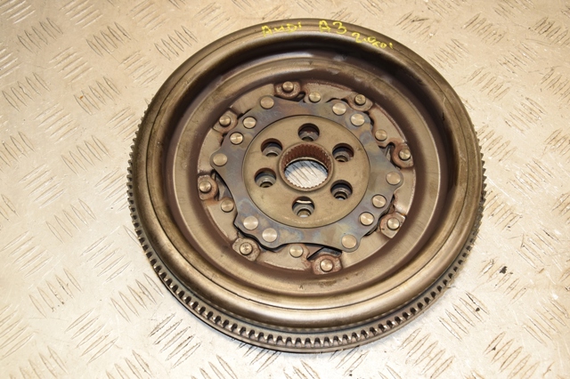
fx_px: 712
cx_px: 285
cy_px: 190
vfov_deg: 29.8
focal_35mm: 45
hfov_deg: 43.6
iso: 800
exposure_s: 1/200
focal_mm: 30
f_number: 6.3
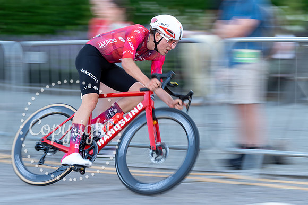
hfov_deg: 16.6
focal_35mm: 124
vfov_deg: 11.1
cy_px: 52
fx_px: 1058
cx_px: 128
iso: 100
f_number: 2.8
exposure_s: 1/80
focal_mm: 76
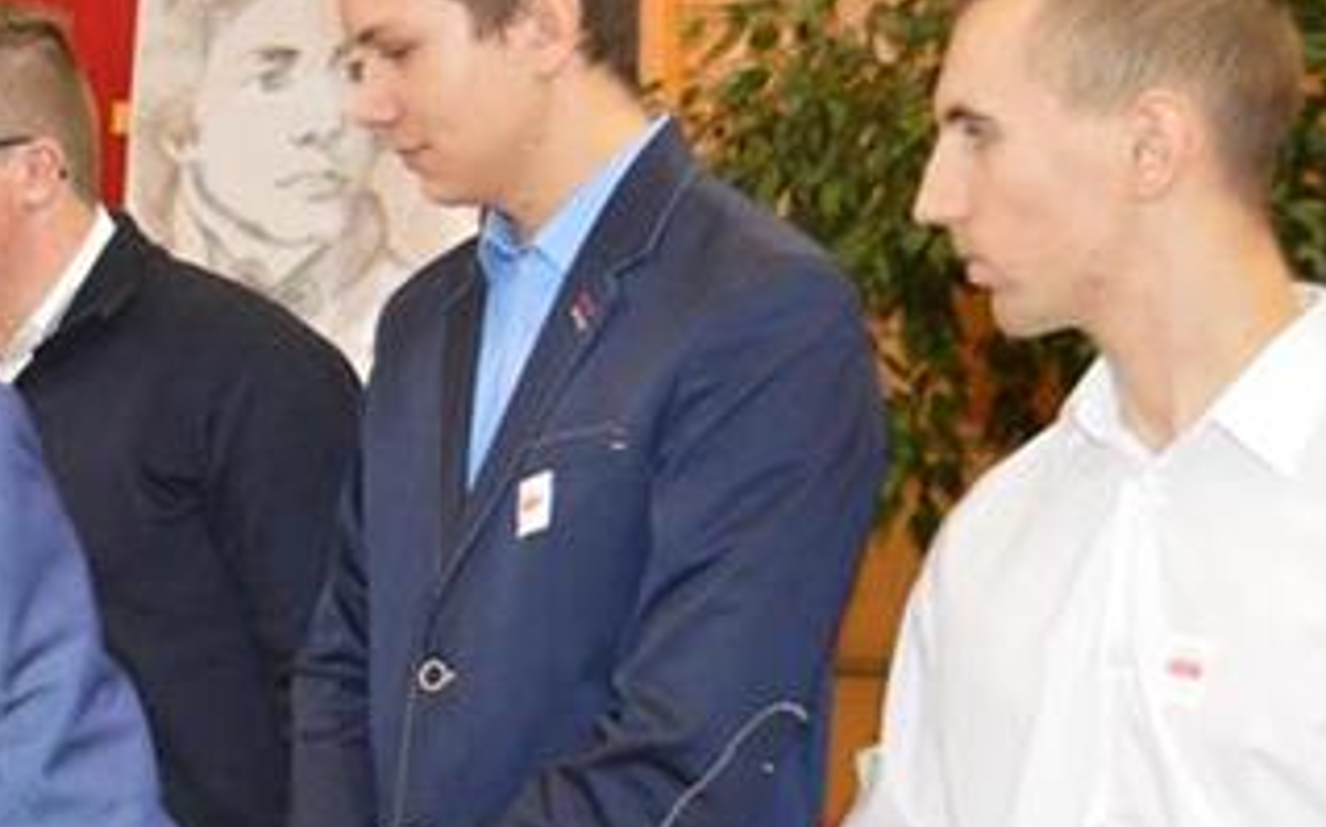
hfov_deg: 24.4
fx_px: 2926
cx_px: -4
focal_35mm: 81
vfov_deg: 16.1
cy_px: 549
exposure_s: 1/60
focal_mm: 26
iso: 1800
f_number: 4
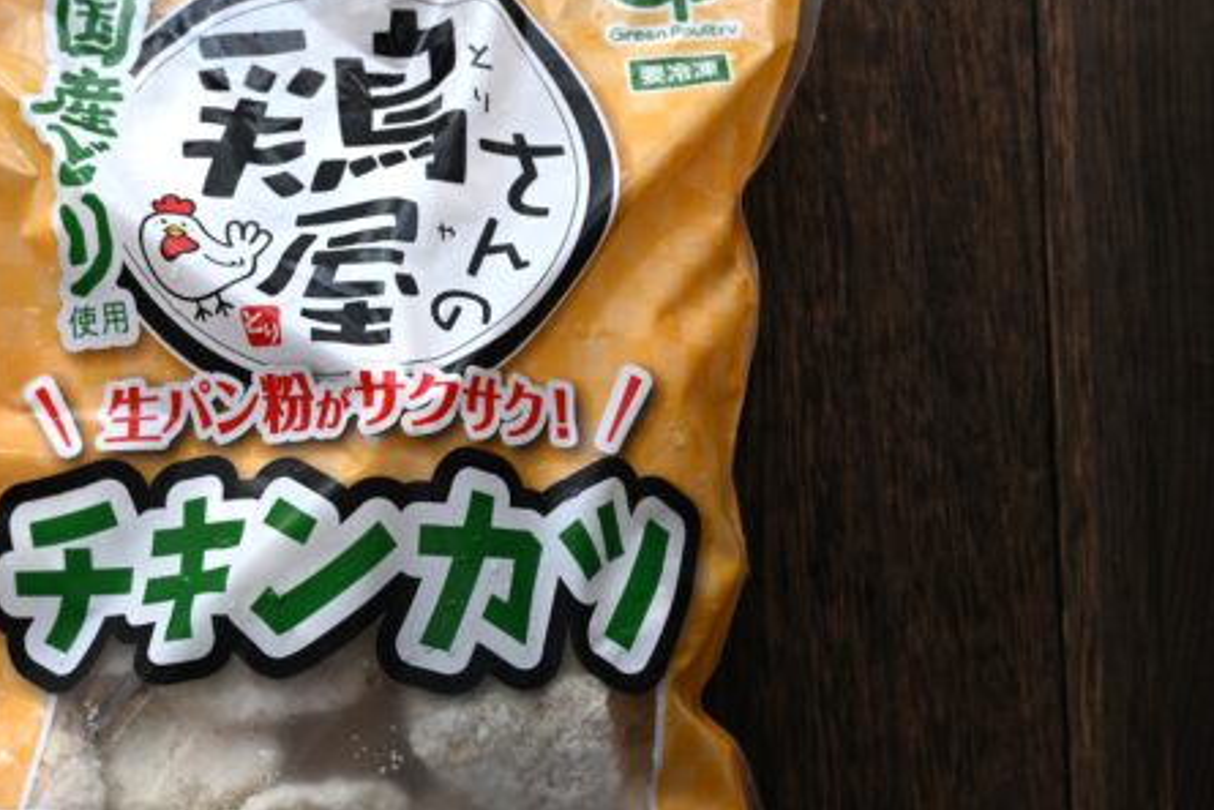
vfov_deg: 19.7
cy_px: 464
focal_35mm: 69
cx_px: 319
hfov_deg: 28.8
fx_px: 2327
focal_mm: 40
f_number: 5.6
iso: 100
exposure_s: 1/125
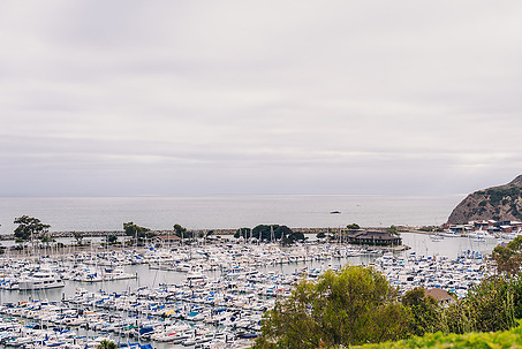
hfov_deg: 34.9
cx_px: 321
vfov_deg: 23.8
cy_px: 216
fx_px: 827
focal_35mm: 57
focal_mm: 44.3
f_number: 3.2
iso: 100
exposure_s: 1/250
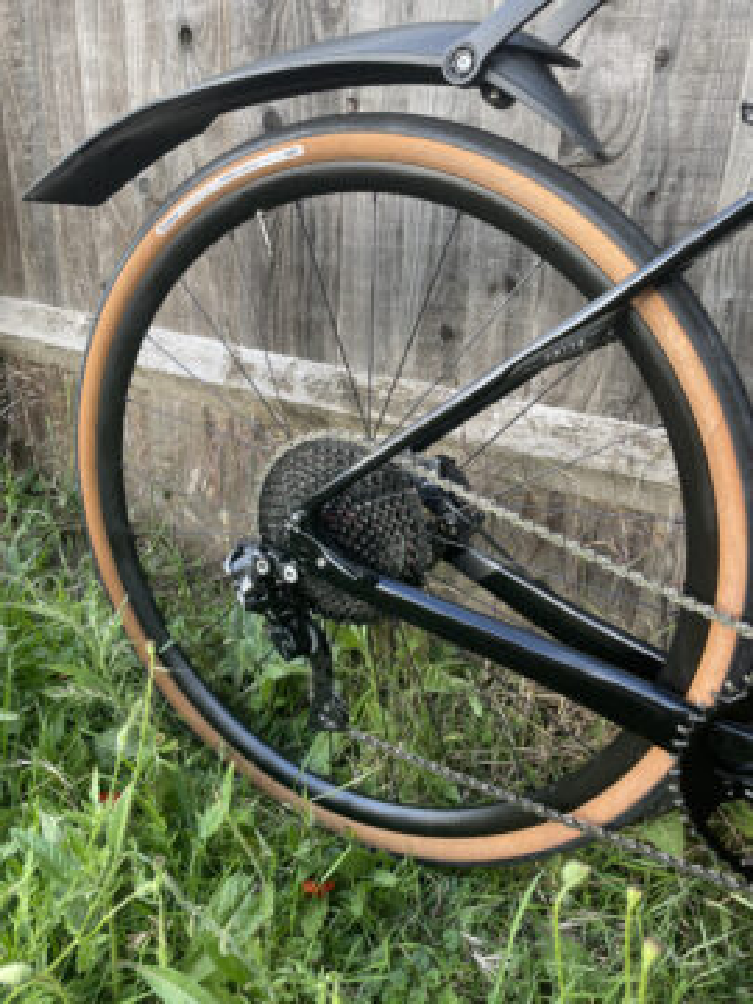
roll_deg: -2.3
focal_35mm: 26
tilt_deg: -23.3
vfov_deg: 67.3
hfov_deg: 53.1
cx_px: 376
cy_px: 502
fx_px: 754
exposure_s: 1/121
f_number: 1.6
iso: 40
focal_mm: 4.2
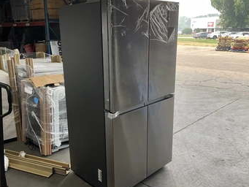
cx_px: 120
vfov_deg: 41.8
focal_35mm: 34
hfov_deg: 53.9
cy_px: 96
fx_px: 245
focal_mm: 3
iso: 16
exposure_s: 1/122
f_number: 1.8
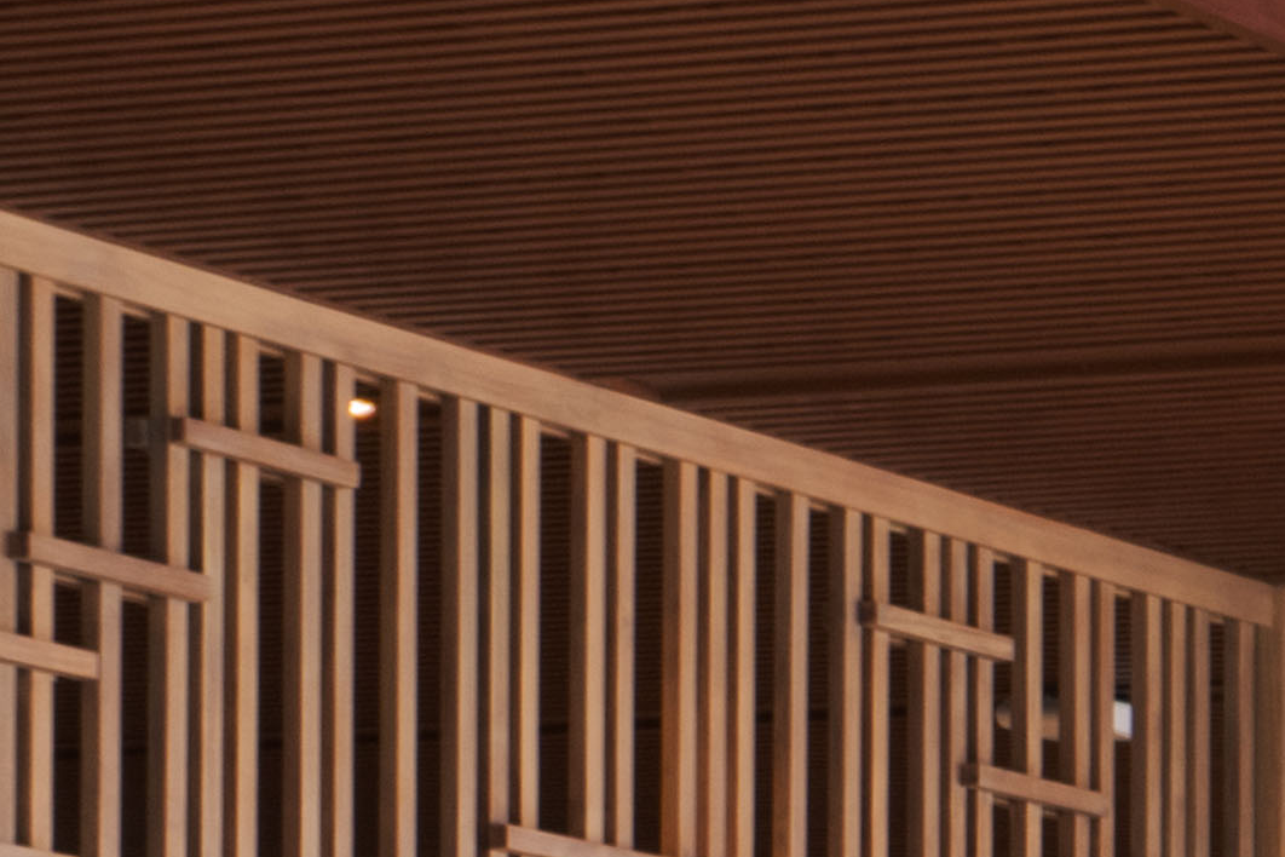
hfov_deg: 8.8
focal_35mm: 212
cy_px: 1931
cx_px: 3049
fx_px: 7560
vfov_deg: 6.2
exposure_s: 1/6
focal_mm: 25
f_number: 7.1
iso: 100
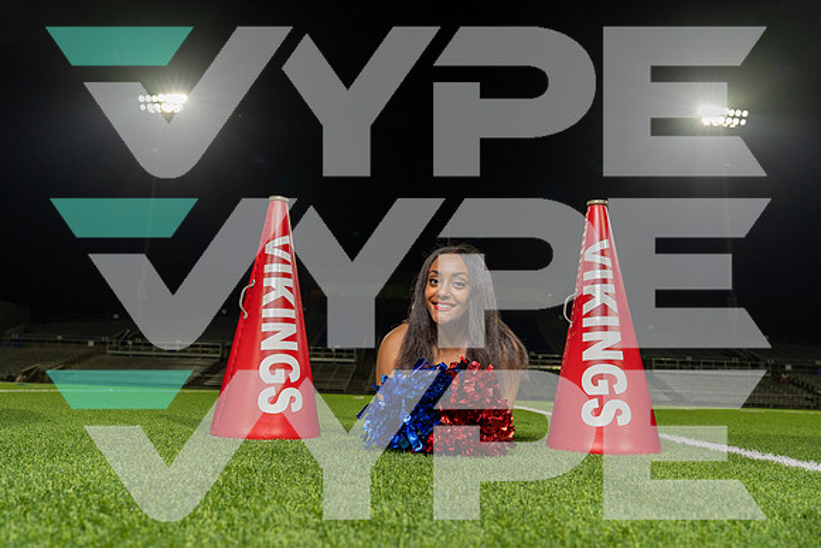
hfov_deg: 63.6
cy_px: 274
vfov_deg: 45.0
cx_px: 410
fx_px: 661
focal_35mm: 29
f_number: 4.5
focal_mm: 29
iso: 640
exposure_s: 1/250
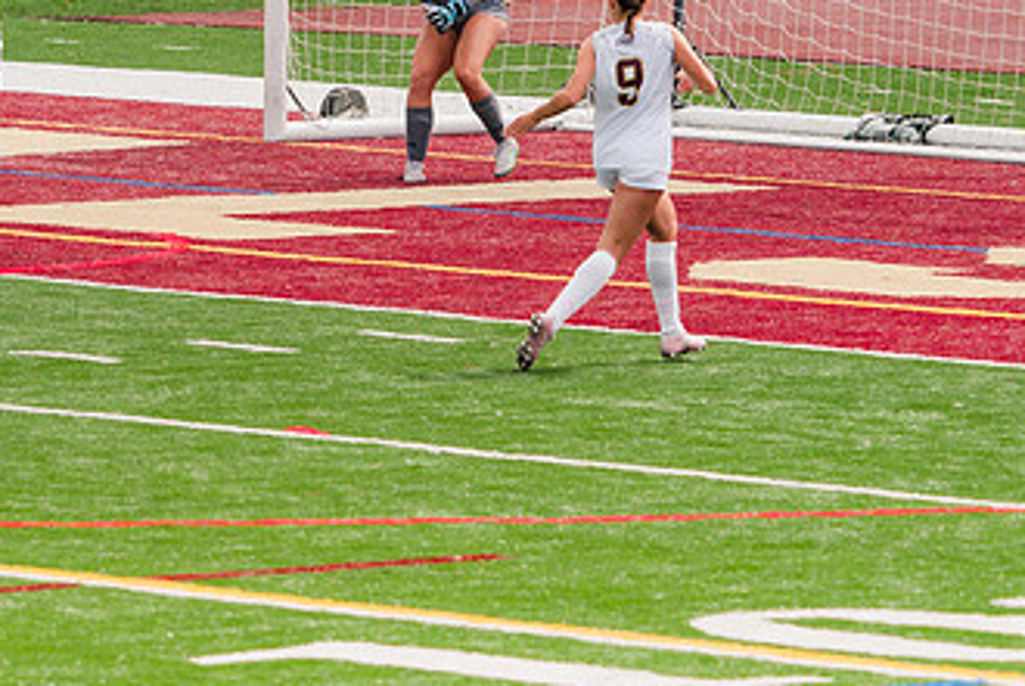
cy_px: 113
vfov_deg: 2.6
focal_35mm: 523
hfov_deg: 3.9
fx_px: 14911
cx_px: 140
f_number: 5.6
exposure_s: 1/1600
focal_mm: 298
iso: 400
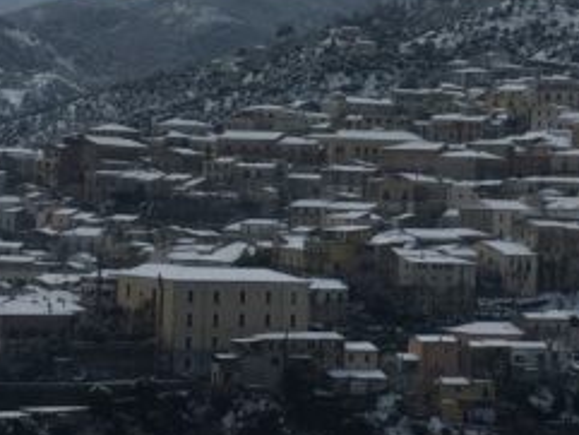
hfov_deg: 16.0
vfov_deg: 12.0
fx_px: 2058
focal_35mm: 123
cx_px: 269
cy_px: 84
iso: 32
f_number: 2.2
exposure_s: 1/7937
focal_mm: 4.15
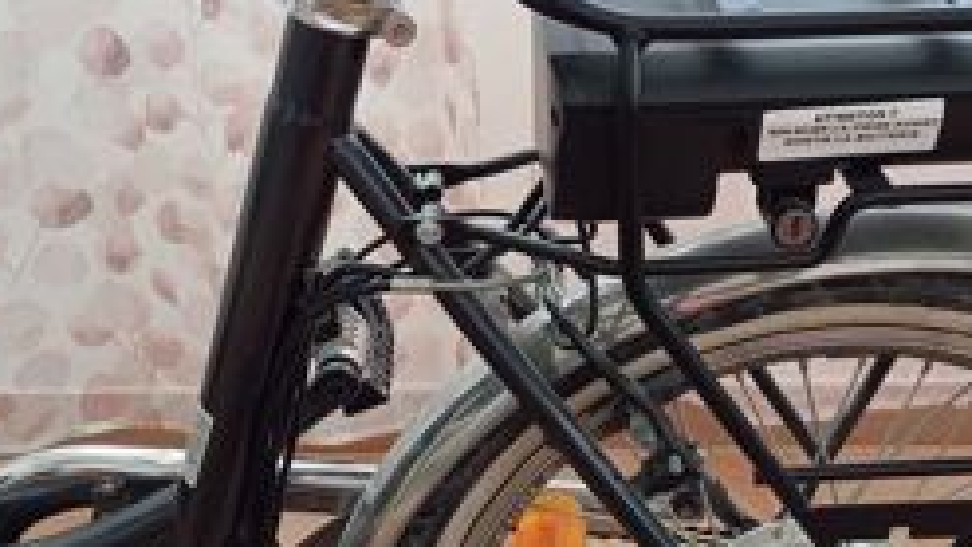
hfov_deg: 39.0
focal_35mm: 53
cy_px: 362
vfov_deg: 22.6
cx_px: 575
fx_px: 1366
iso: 160
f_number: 1.8
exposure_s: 1/50
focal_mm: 4.65
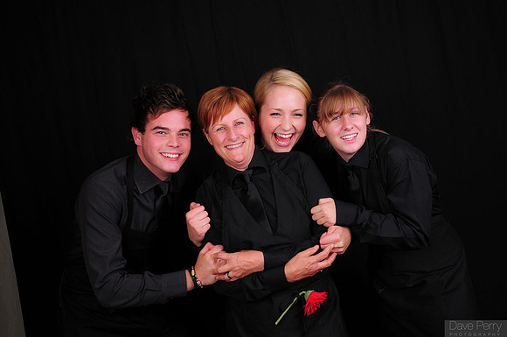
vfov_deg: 32.9
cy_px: 168
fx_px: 570
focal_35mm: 40
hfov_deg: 48.0
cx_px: 254
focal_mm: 27
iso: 200
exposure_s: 1/125
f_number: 8
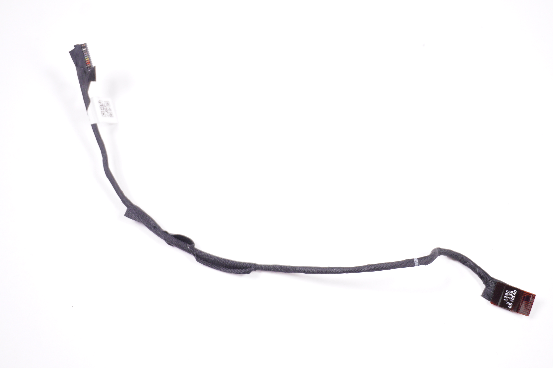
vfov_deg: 22.6
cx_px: 276
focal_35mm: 60
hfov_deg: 33.4
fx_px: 921
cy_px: 184
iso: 1000
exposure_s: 1/250
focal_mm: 40
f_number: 5.6
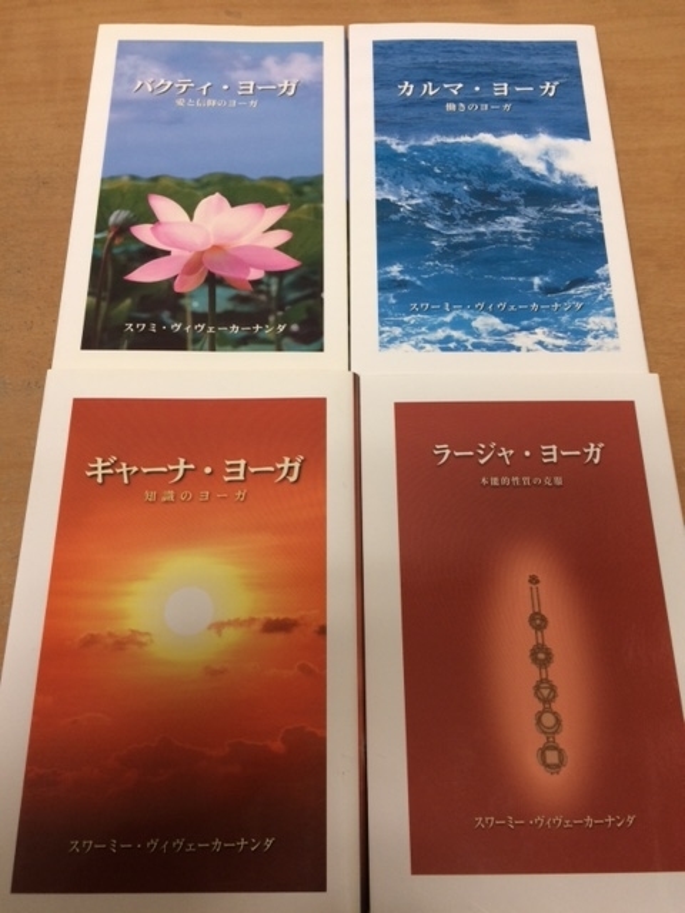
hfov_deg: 48.2
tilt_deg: -69.8
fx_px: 765
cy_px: 456
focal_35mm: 29
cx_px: 342
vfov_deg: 61.7
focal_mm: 4.15
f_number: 2.2
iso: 80
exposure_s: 1/30
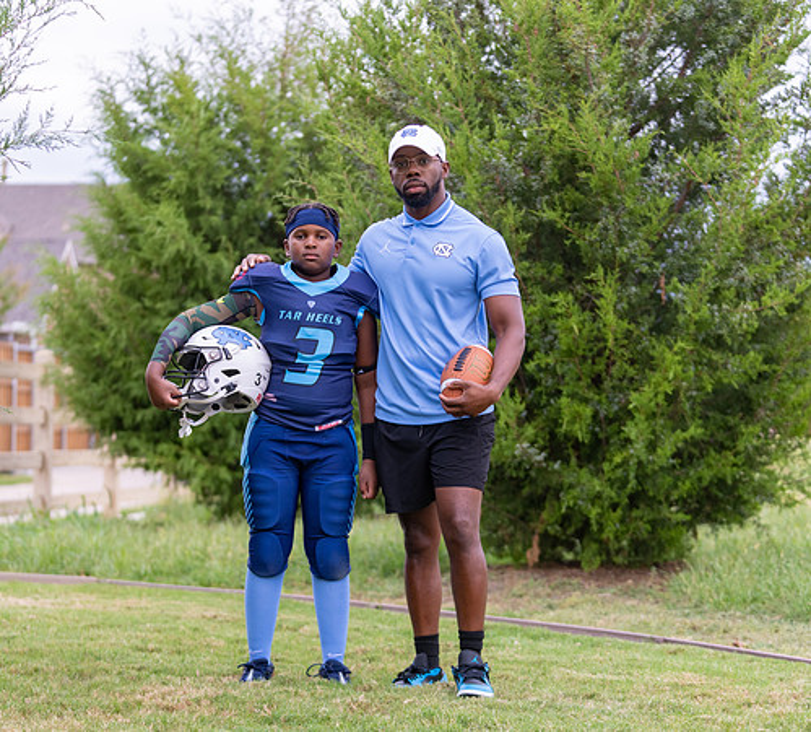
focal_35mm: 86
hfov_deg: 21.2
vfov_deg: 19.1
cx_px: 370
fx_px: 2171
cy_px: 367
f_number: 2.8
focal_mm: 70
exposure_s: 1/320
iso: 500
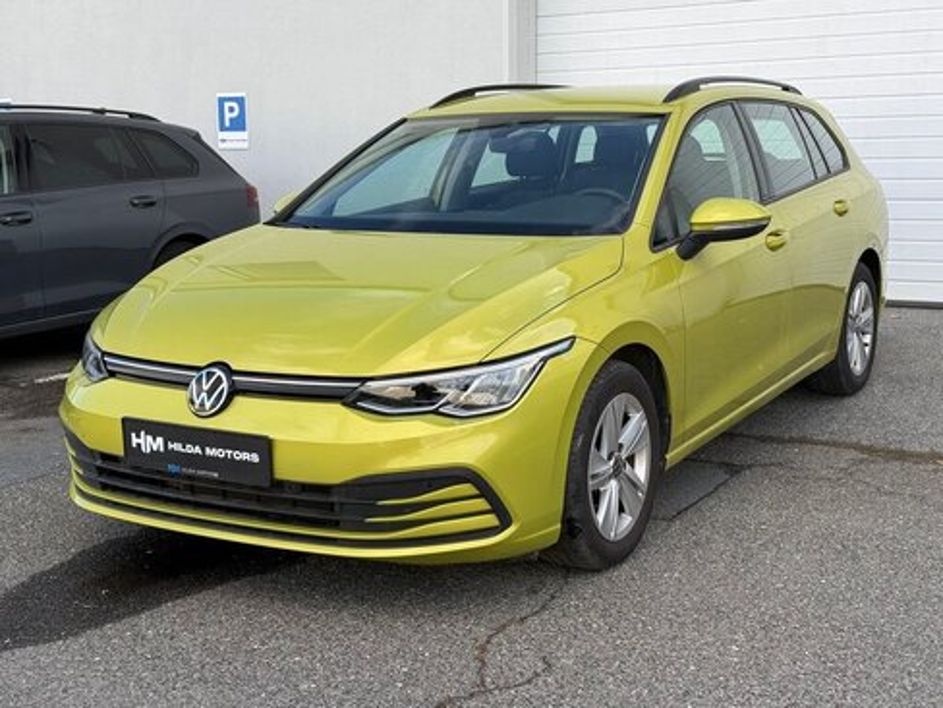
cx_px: 472
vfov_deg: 30.3
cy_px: 354
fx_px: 1308
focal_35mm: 48
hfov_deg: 39.7
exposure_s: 1/631
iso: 80
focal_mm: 6.76
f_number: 1.78
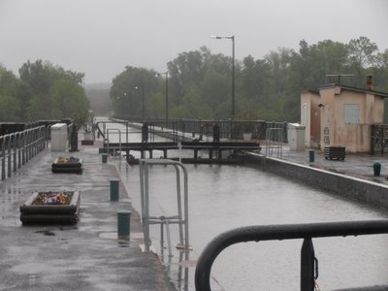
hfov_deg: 17.7
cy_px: 146
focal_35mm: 111
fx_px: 1244
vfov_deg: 13.3
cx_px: 194
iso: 125
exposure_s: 1/25
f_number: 5.5
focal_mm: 19.64
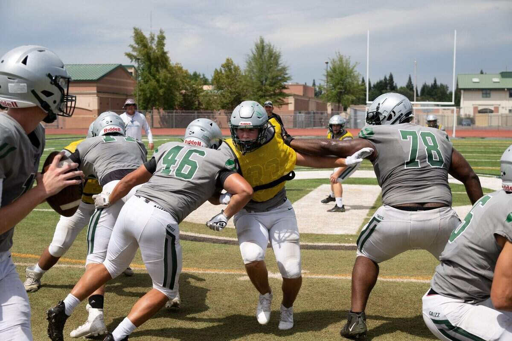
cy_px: 170
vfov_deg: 24.6
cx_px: 256
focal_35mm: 55
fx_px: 782
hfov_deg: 36.2
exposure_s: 1/3200
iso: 400
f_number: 5.6
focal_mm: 55
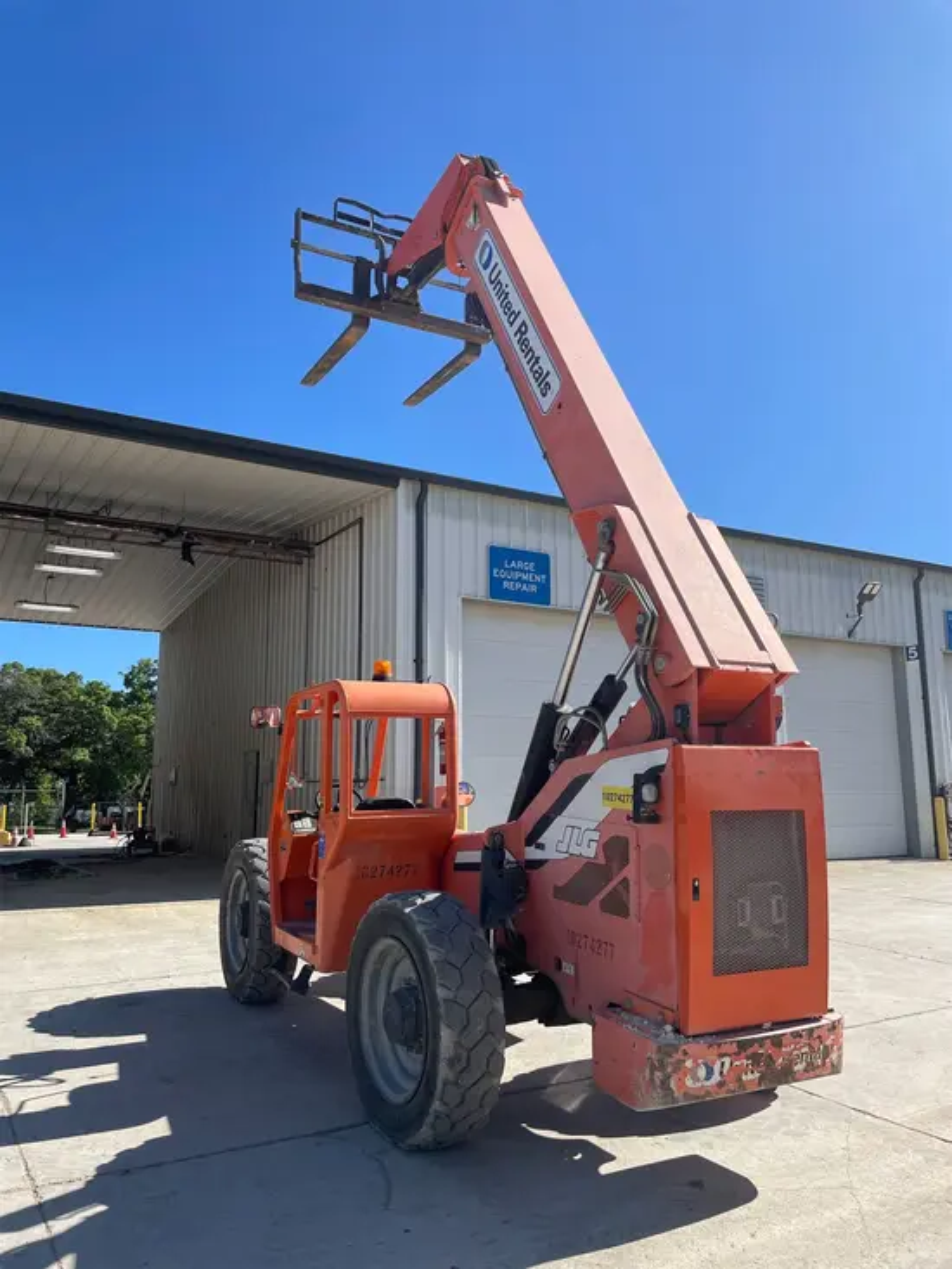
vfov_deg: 67.3
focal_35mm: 26
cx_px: 476
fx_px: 953
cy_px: 634
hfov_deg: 53.1
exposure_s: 1/3205
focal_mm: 4.2
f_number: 1.6
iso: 32
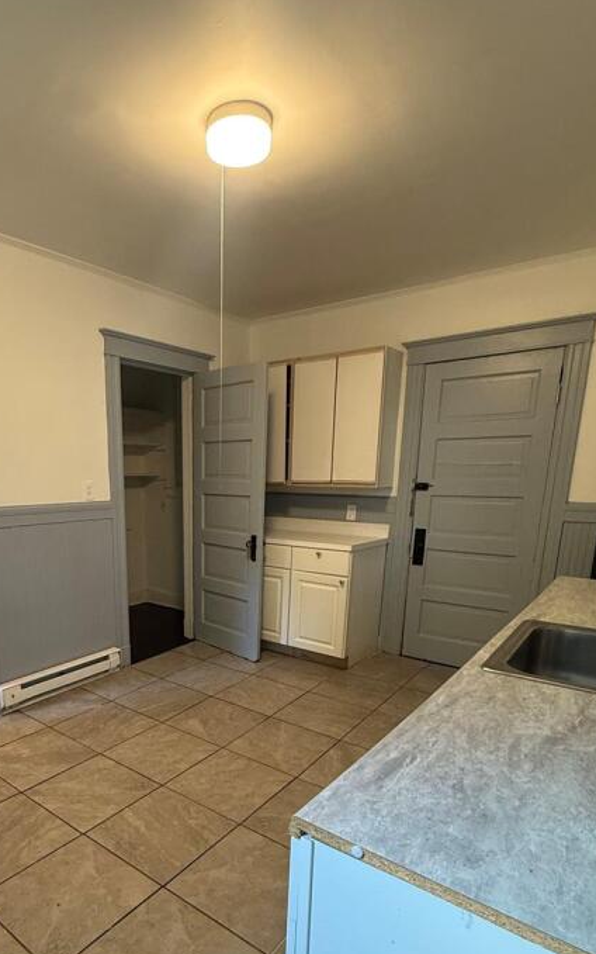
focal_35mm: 21
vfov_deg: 80.3
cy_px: 613
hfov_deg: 56.5
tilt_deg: -14.3
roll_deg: -0.6
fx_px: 546
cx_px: 216
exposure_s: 1/60
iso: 400
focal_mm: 2.22
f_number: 2.2
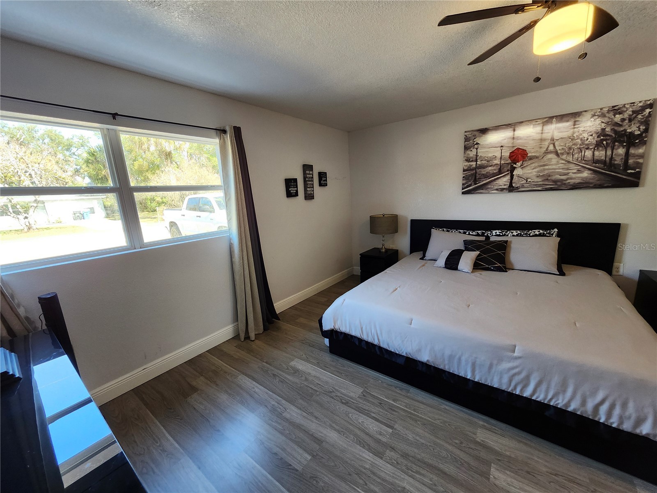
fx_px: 247
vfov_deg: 89.9
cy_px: 246
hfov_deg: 106.2
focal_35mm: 13
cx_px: 328
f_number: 2.2
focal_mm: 1.74
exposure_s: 1/60
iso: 125
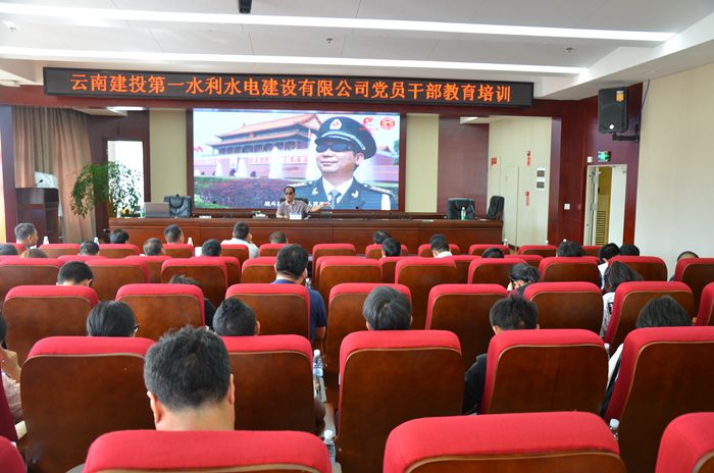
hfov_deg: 59.6
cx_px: 357
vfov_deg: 41.6
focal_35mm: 32
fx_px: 624
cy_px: 236
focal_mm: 21
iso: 800
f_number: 3.8
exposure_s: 1/50
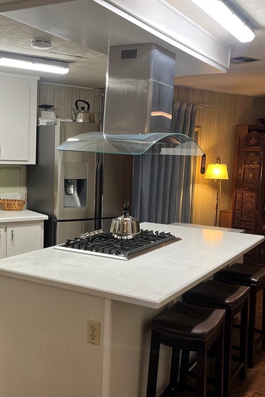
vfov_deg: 46.4
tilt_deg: -8.0
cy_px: 206
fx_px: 463
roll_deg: -2.4
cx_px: 79
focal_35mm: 42
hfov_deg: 31.6
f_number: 1.6
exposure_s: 1/120
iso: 125
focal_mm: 5.1
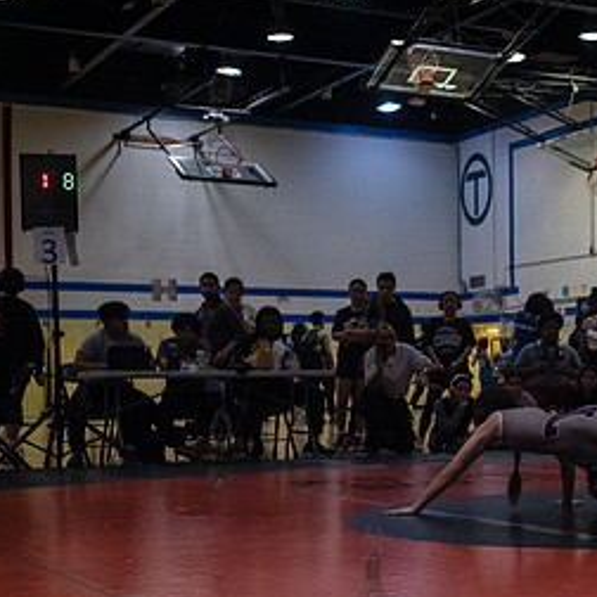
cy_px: 447
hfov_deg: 21.7
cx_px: 678
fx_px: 1463
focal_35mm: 75
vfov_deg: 22.8
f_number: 3.2
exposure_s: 1/1000
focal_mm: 35
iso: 5000
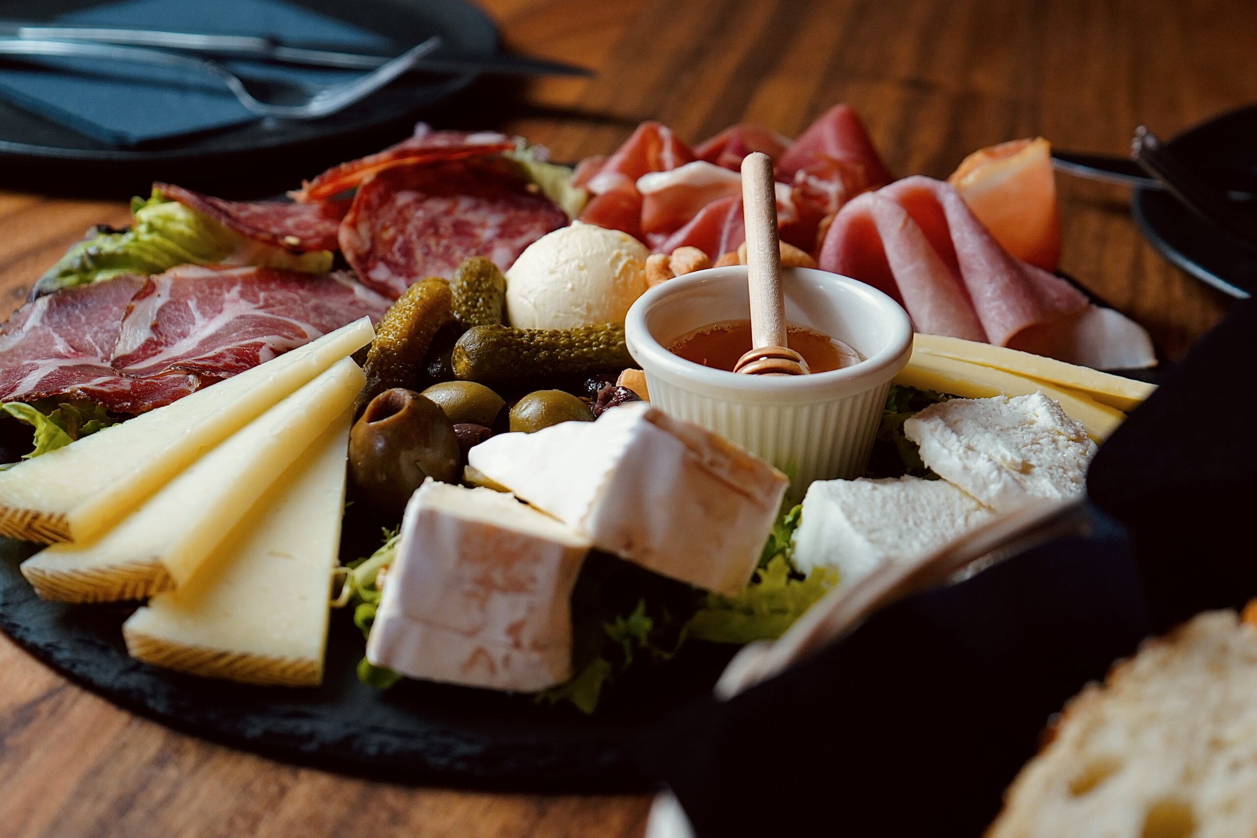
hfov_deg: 41.9
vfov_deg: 28.6
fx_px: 1641
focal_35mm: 47
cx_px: 628
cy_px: 419
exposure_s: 1/160
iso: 2000
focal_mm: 47
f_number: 4.5
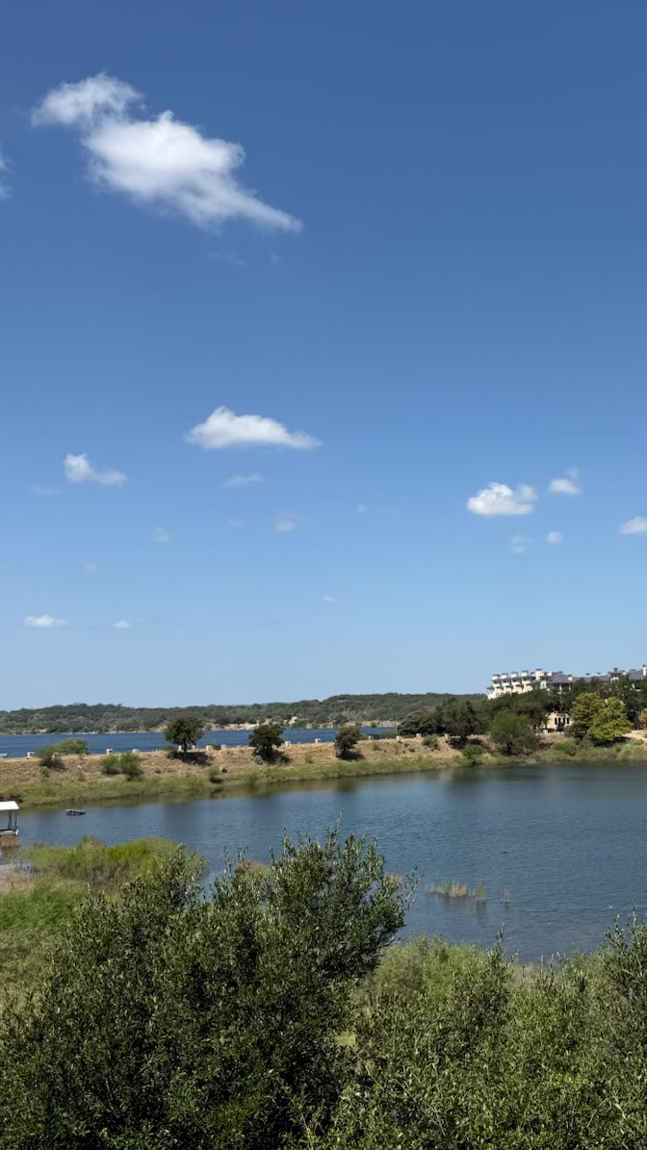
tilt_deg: +7.4
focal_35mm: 35
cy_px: 574
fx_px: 1068
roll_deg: +0.9
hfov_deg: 32.7
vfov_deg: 56.6
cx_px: 528
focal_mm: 6.76
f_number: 1.78
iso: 80
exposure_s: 1/6173
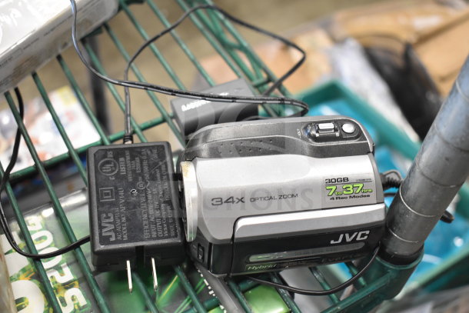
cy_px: 156
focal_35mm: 44
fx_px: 567
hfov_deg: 45.0
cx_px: 234
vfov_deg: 30.9
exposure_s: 1/50
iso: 1600
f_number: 4.2
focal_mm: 29
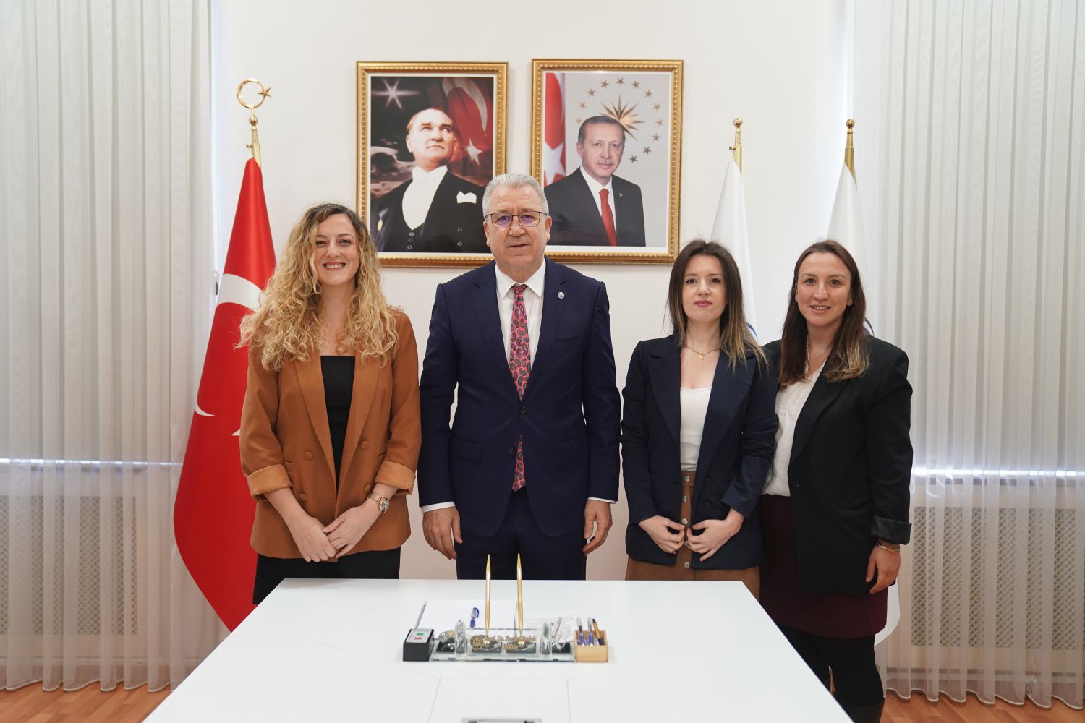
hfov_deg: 55.8
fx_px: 1025
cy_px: 362
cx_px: 542
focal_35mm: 34
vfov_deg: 38.9
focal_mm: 34
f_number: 3.2
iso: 1600
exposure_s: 1/125
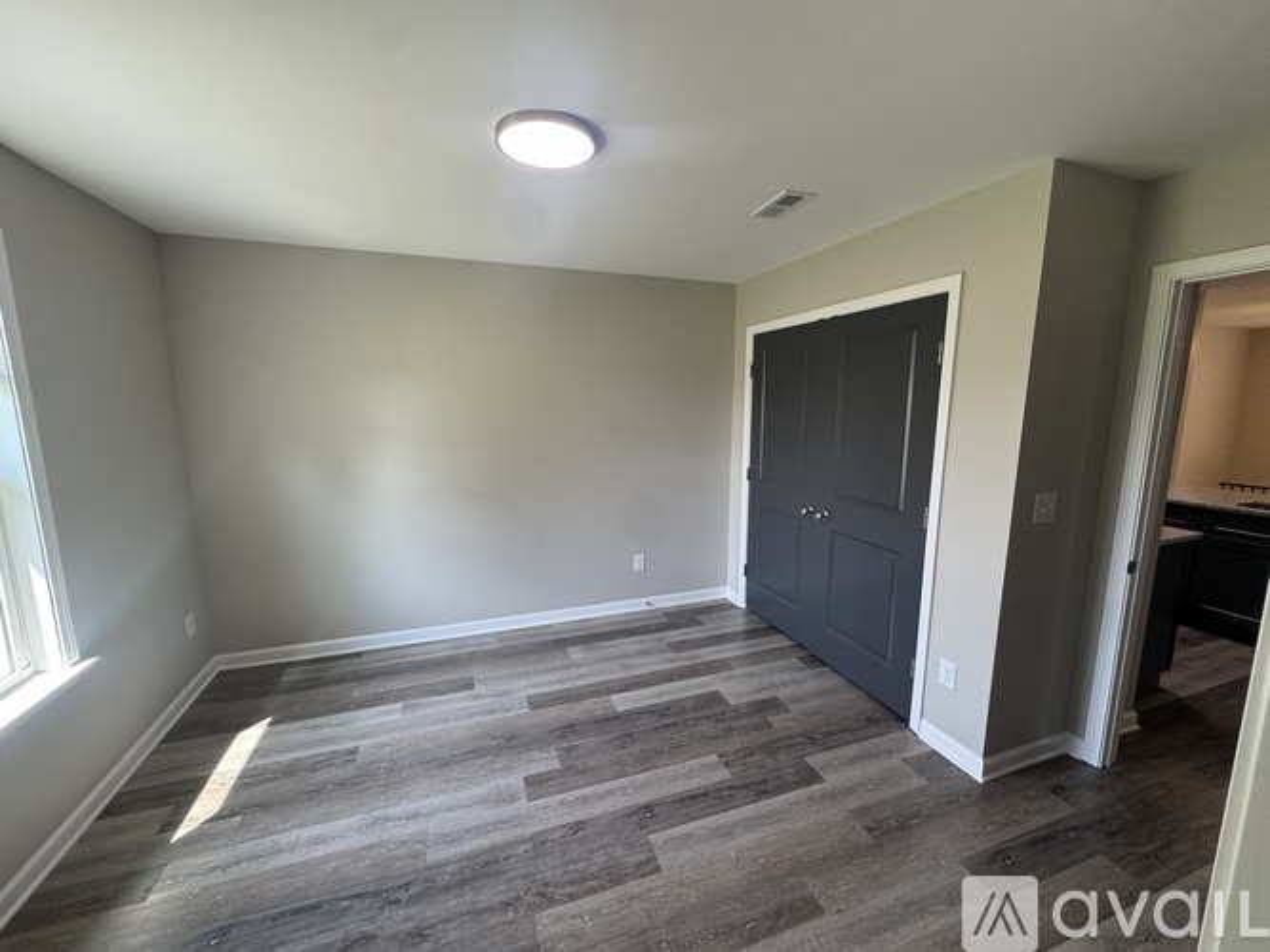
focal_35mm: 14
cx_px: 635
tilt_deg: -8.2
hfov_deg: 102.1
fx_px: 514
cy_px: 476
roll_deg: -0.4
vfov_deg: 85.7
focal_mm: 2.22
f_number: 2.2
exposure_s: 1/120
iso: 200
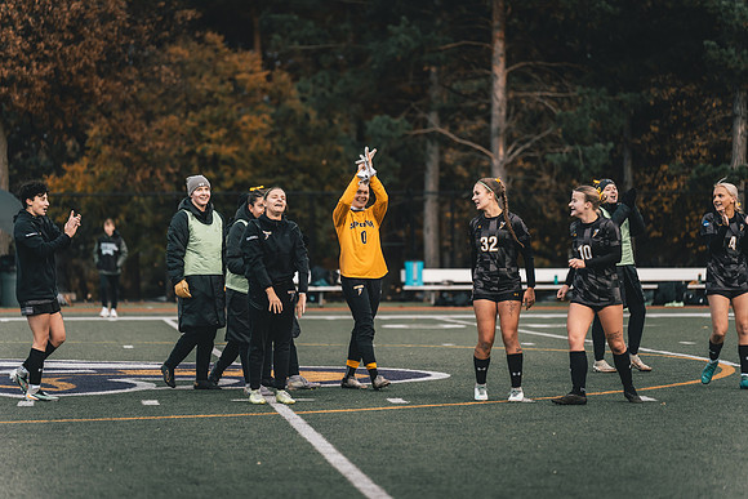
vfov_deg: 9.1
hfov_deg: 13.6
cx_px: 374
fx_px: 3143
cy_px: 250
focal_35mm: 151
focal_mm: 150
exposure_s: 1/1600
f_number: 2.8
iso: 800
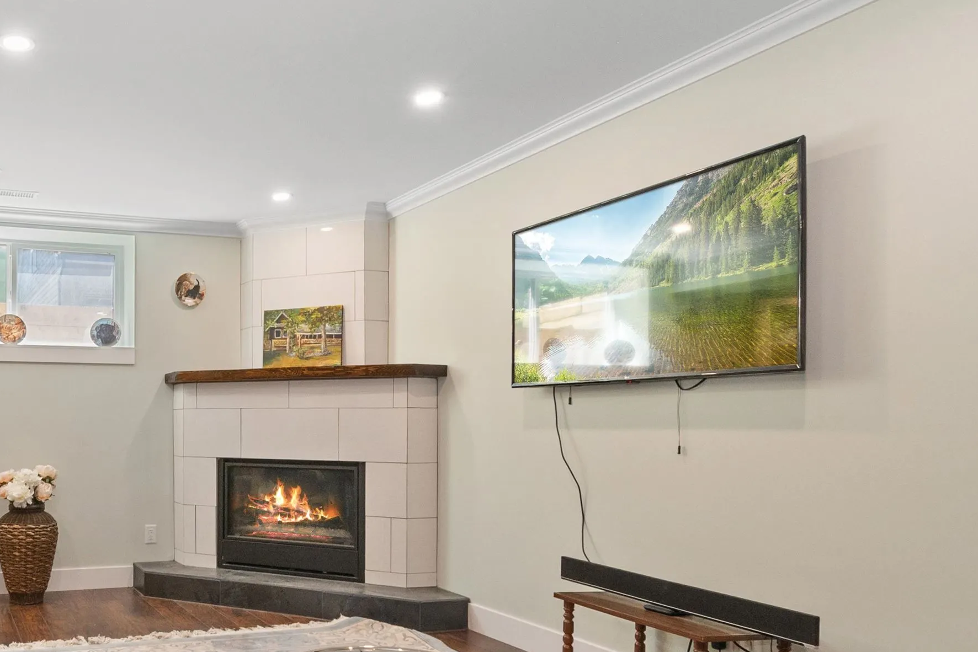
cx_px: 137
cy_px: 432
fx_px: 706
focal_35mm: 26
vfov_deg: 48.8
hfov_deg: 61.0
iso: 250
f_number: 9
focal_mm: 10
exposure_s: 1/15
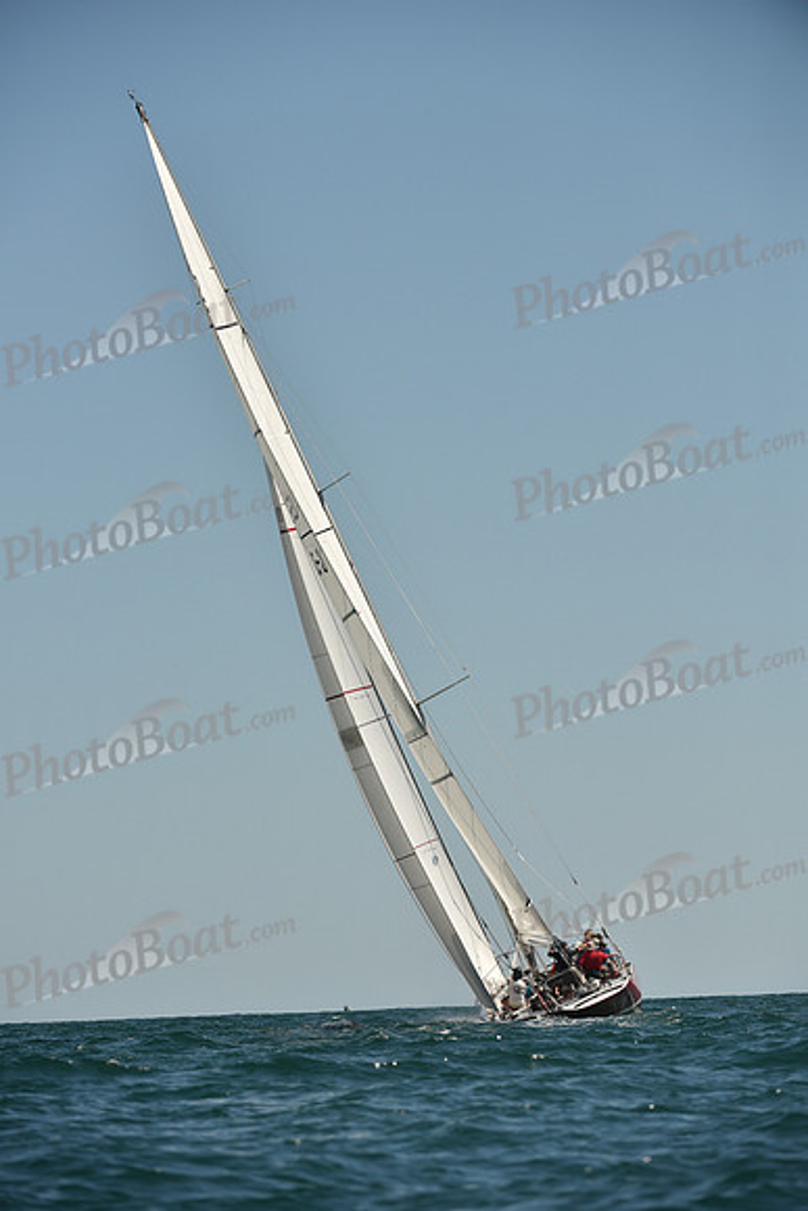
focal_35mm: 200
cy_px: 606
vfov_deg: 10.3
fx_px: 6729
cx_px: 404
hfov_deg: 6.9
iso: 250
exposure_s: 1/2500
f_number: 5.6
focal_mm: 200
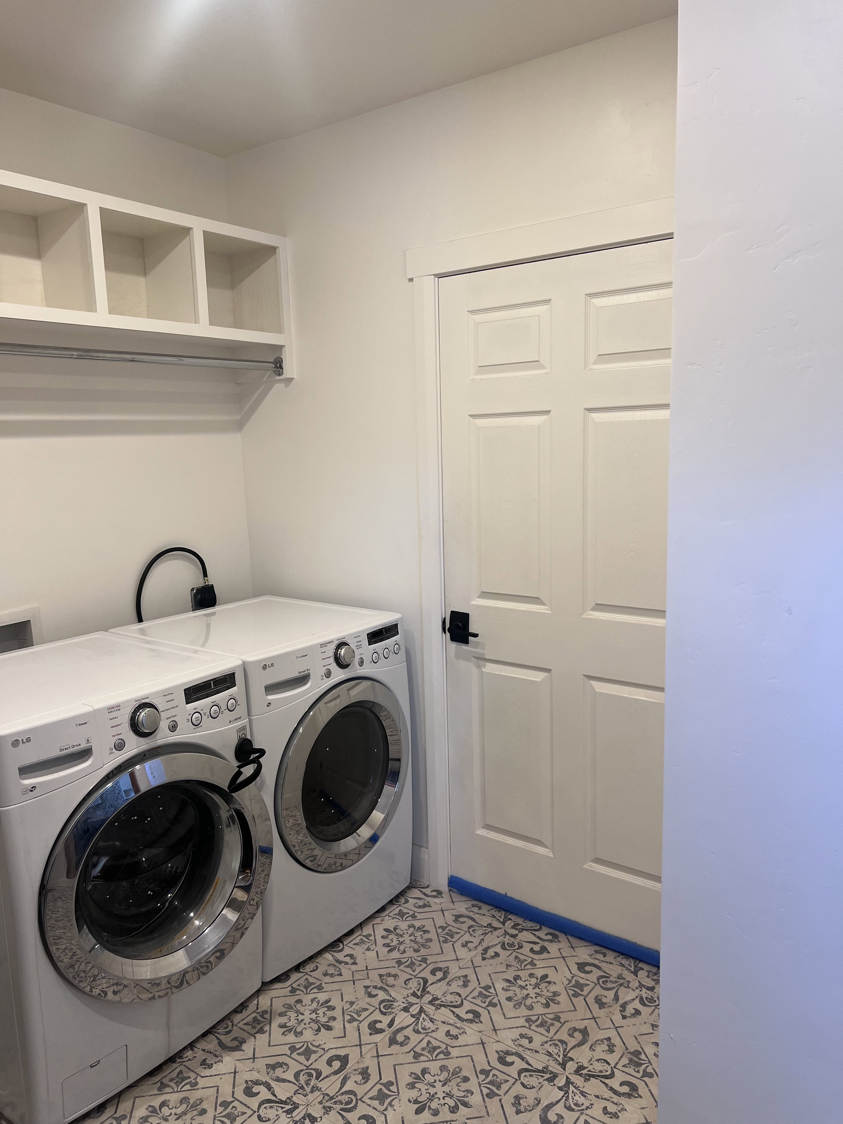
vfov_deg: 67.3
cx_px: 422
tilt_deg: -10.0
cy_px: 562
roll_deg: +1.2
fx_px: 844
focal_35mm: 26
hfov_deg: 53.1
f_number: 1.5
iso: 80
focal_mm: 5.7
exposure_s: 1/60
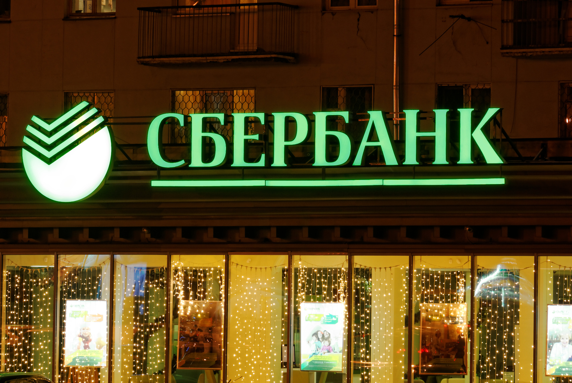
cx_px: 286
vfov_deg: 6.8
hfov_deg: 10.1
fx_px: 3221
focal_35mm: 202
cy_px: 192
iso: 100
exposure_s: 4
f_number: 11
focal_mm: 135
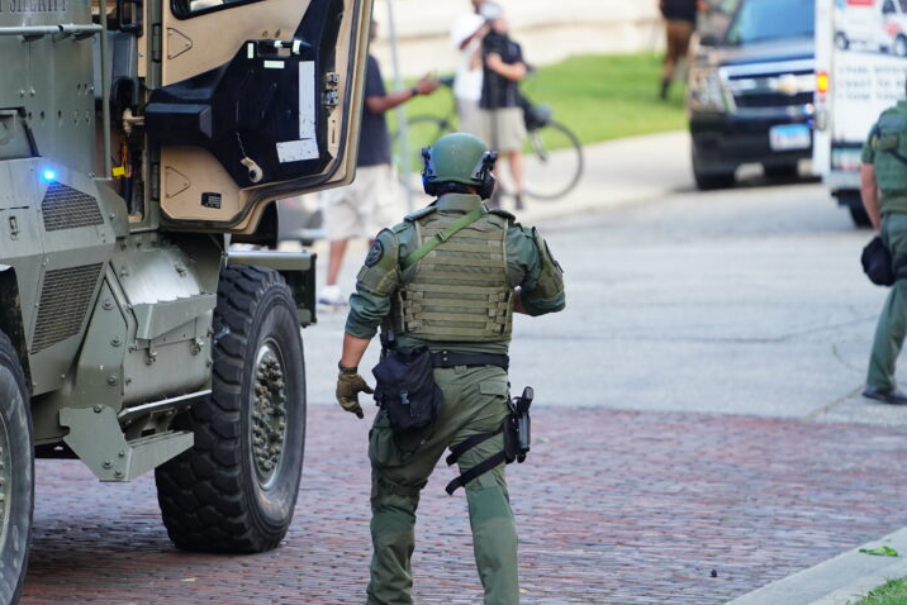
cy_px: 239
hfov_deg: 7.2
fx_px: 7208
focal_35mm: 286
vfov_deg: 4.8
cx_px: 360
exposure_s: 1/500
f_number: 2.8
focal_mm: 200
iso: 2000
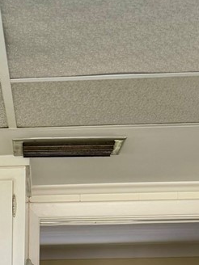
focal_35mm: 117
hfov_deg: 12.4
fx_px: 897
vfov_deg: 13.8
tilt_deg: -13.1
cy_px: 559
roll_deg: +1.4
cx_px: -33
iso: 125
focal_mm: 6.76
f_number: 1.78
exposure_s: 1/121
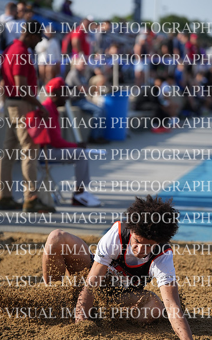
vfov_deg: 12.9
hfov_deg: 8.1
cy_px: 170
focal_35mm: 162
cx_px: 107
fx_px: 1499
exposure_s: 1/3200
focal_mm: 158
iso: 400
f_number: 4
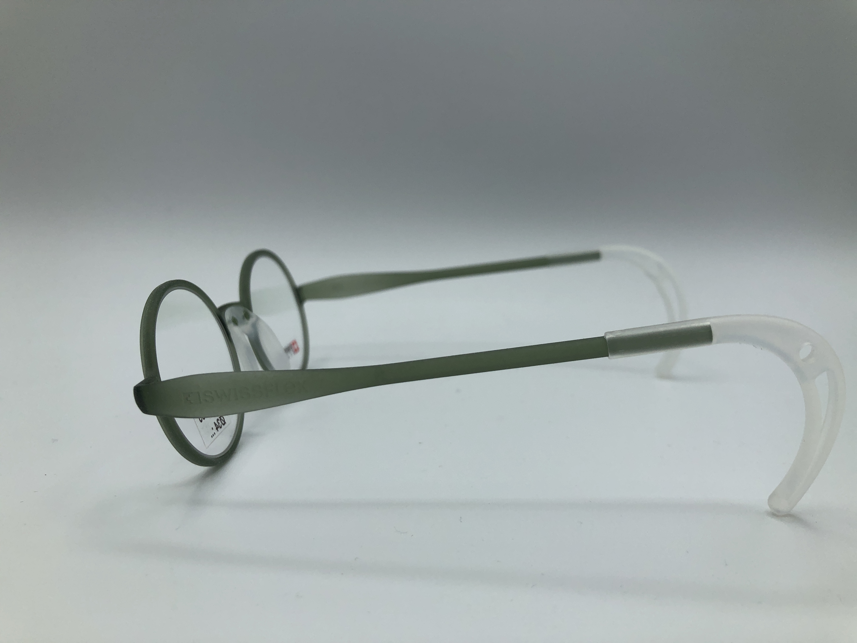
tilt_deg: -8.1
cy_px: 322
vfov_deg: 49.7
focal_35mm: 28
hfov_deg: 63.4
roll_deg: +0.7
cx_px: 428
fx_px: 693
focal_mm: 4
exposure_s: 1/1021
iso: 32
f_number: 1.8
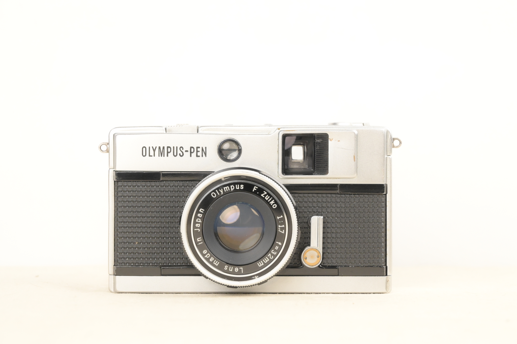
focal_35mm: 120
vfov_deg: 11.4
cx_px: 258
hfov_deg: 17.1
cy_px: 172
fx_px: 1722
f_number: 14
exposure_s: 1/100
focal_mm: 120
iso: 3200
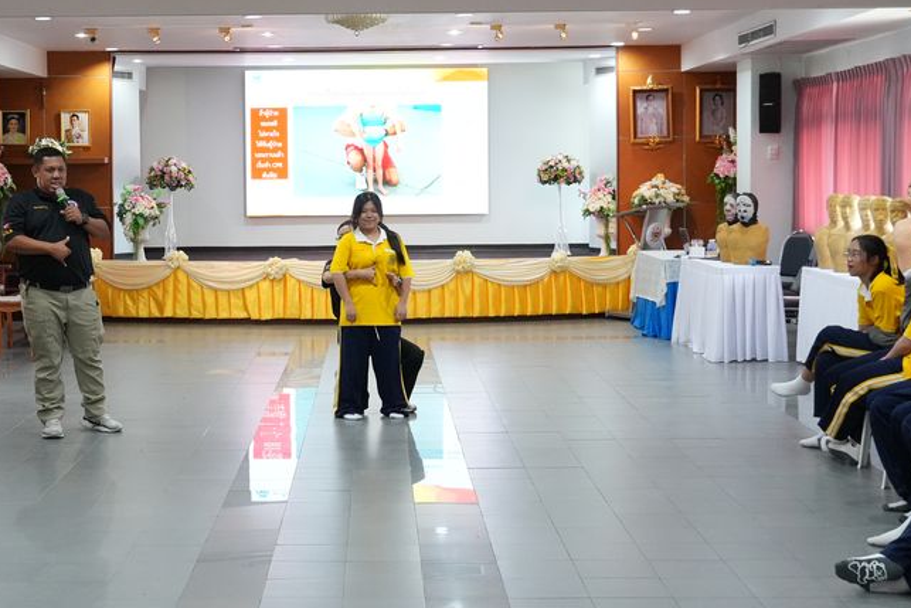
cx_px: 358
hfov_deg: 28.8
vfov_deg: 19.4
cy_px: 230
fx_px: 1772
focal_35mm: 70
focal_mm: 30
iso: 3200
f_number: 4.5
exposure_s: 1/160
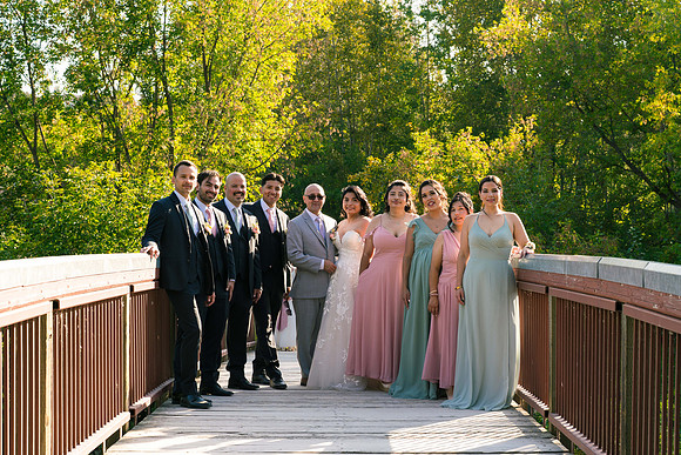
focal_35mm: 63
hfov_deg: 31.9
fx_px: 1192
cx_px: 340
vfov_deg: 21.6
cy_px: 228
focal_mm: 63
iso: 250
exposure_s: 1/160
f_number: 7.1
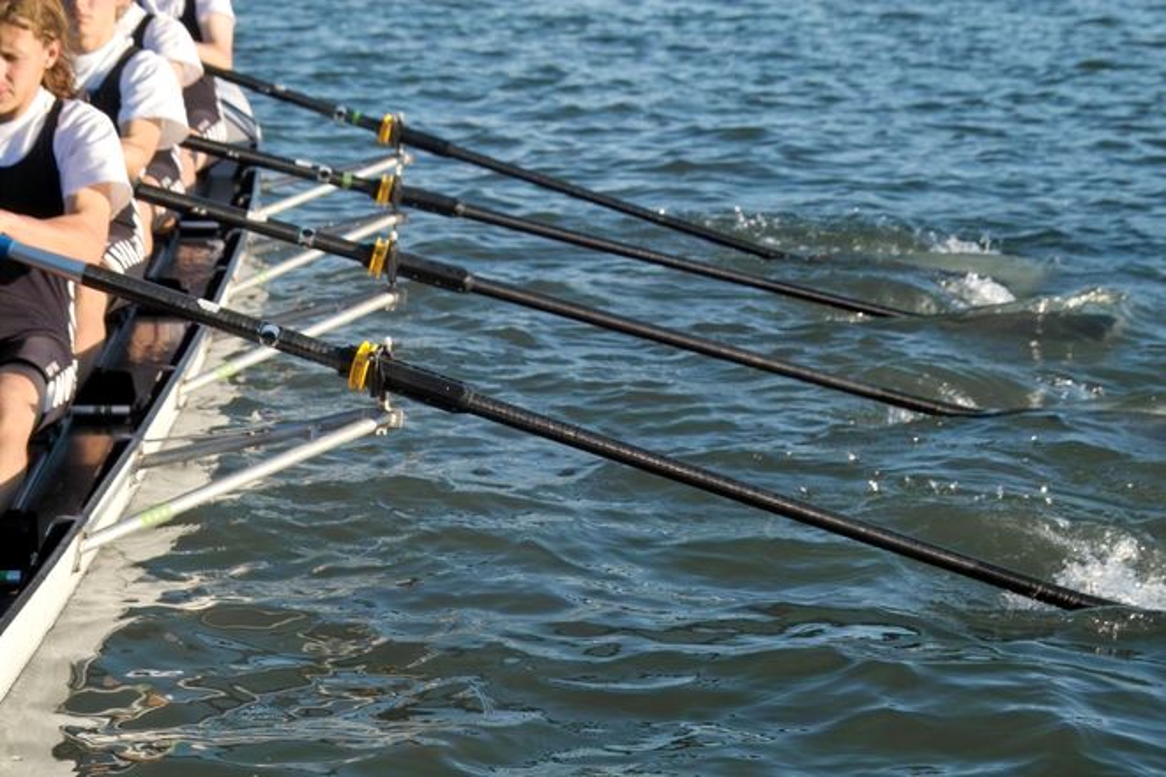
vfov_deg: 15.5
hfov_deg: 23.1
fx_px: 2850
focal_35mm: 88
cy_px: 388
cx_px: 583
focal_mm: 52
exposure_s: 1/320
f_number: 7.1
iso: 400
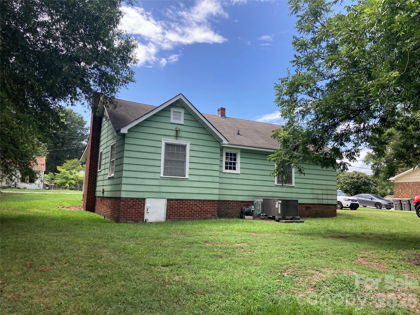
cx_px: 210
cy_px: 158
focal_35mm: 28
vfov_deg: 49.7
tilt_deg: +7.7
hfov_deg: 63.4
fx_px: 340
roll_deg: -2.4
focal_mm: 3.99
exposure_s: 1/972
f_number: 1.8
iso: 20
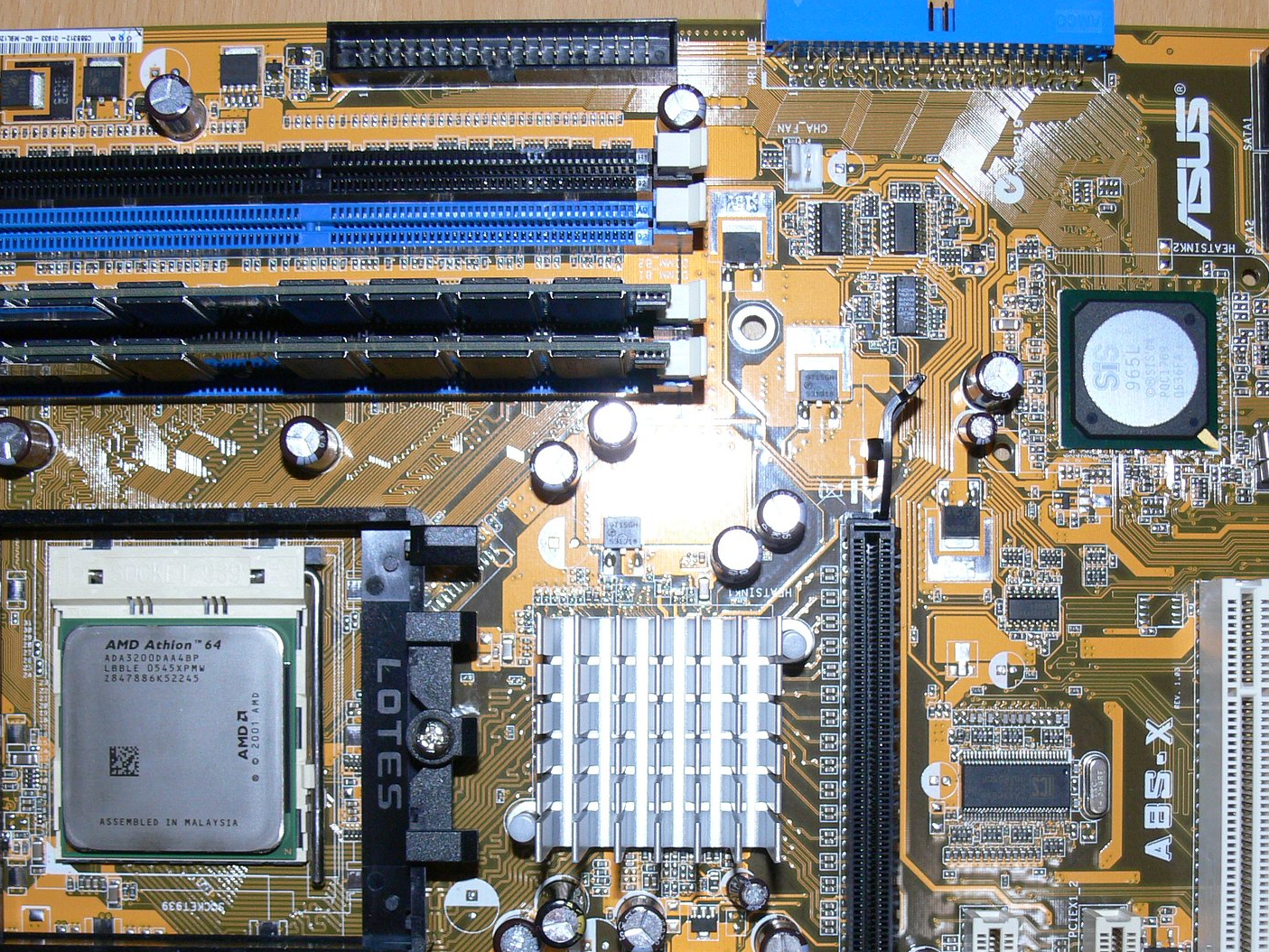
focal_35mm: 51
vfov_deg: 28.3
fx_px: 1870
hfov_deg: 37.5
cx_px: 682
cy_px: 659
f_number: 4
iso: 80
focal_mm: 7.4
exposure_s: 1/30
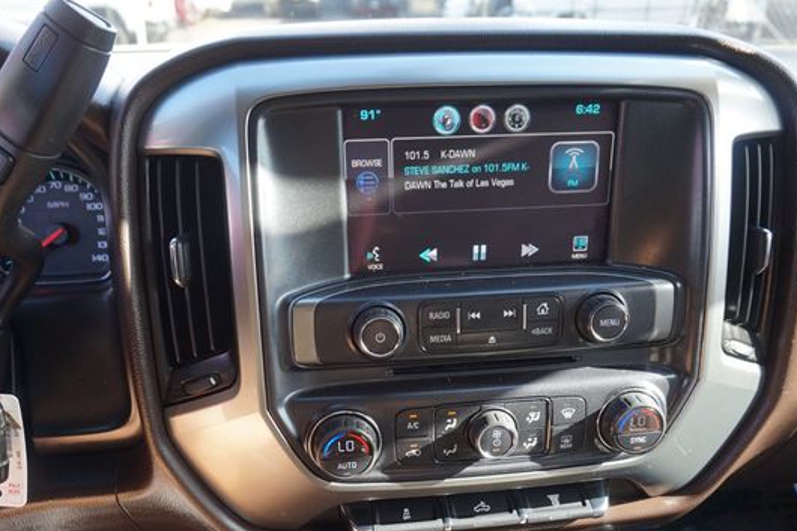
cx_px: 395
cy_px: 308
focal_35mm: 29
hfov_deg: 63.7
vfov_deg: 44.8
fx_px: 642
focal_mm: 16
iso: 160
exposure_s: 1/60
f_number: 4
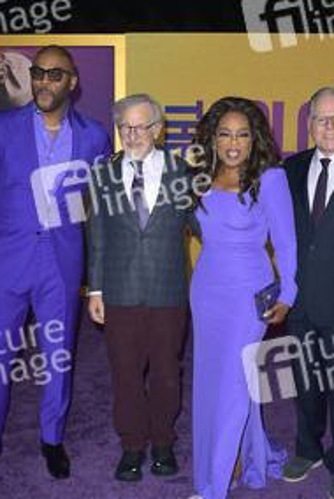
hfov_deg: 29.9
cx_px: 173
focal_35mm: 45
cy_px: 274
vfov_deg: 43.5
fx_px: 625
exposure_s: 1/250
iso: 320
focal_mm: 32
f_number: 6.3
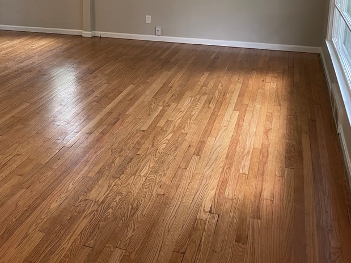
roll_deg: +1.3
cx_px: 91
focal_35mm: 43
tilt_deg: -13.0
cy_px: 46
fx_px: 436
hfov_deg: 42.6
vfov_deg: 32.5
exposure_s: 1/60
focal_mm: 4.2
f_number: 1.6
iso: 125
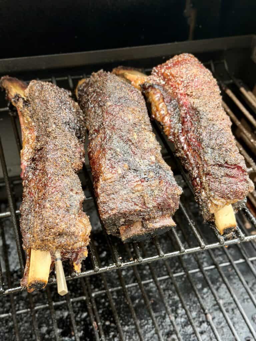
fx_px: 473
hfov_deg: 30.3
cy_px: 170
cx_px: 128
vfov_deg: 39.7
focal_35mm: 48
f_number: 1.78
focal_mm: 6.76
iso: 64
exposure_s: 1/201
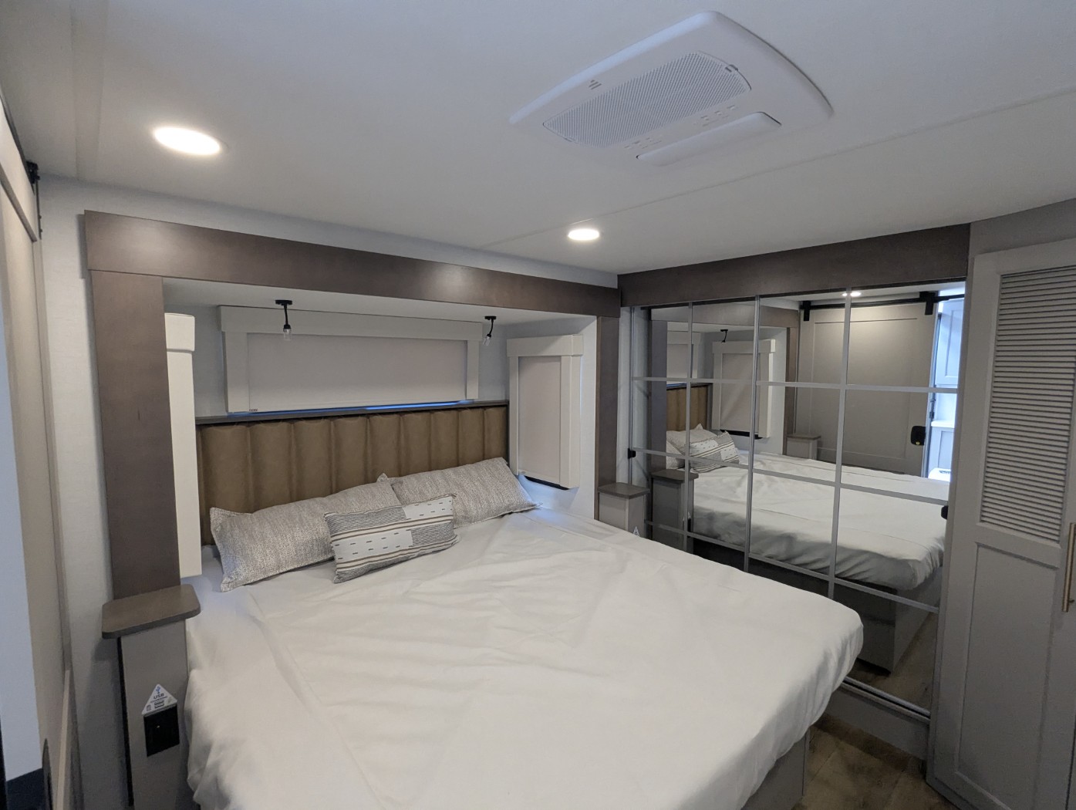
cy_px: 405
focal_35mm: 16
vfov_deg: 78.2
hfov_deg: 94.4
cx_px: 538
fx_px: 498
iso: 586
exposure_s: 1/168
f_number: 2.2
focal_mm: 2.35
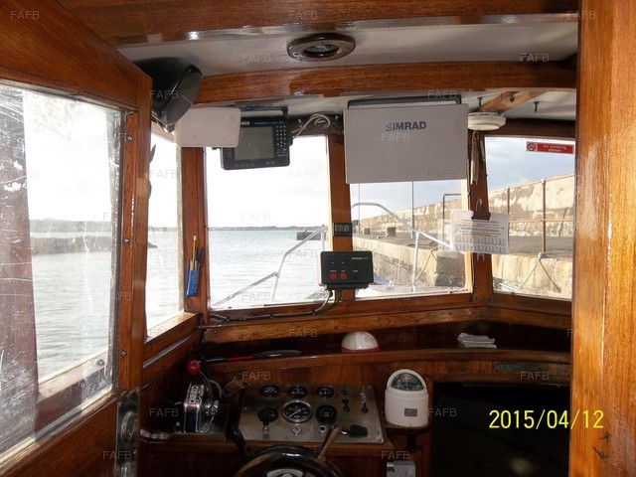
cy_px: 238
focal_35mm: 27
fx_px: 496
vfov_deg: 51.4
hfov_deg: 65.3
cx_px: 318
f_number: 3.5
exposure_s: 1/320
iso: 80
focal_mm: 4.9
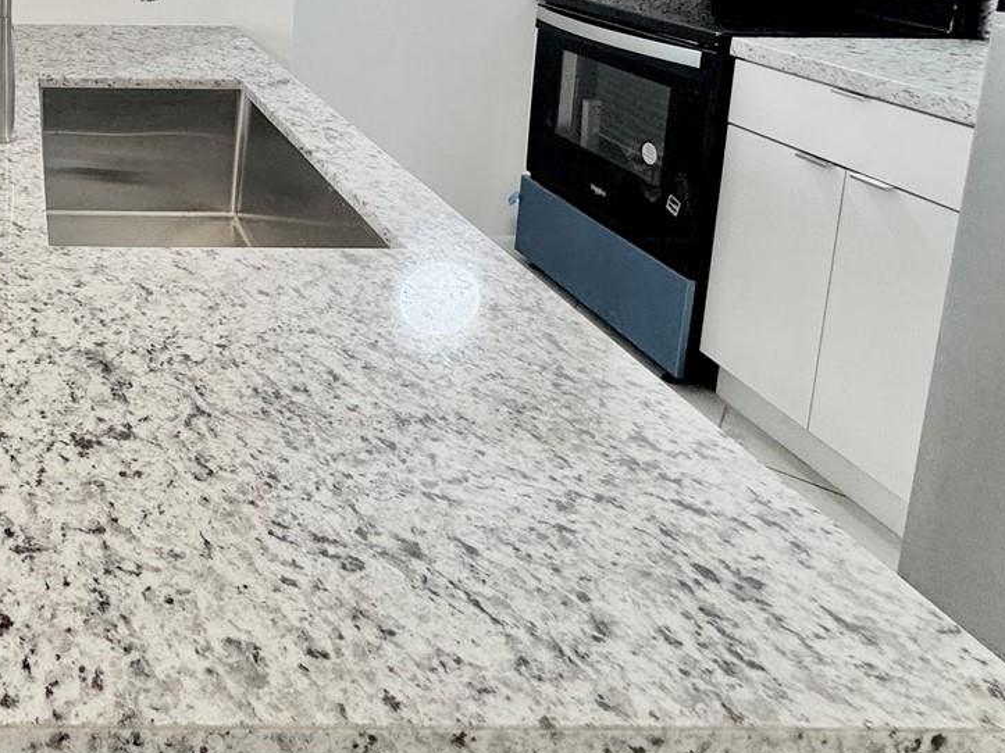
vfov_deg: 39.5
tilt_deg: -8.8
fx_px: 900
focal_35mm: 31
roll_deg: -1.2
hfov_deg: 49.3
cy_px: -18
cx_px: 32
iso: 160
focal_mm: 2.22
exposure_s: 1/120
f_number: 2.2
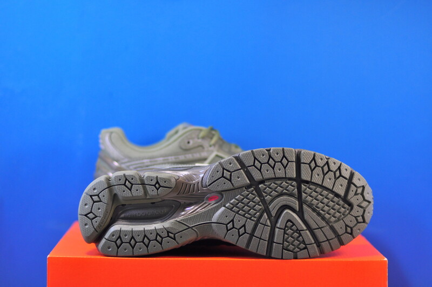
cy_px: 144
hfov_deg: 27.0
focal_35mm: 75
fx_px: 899
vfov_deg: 18.1
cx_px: 216
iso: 250
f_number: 2
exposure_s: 1/320
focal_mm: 50
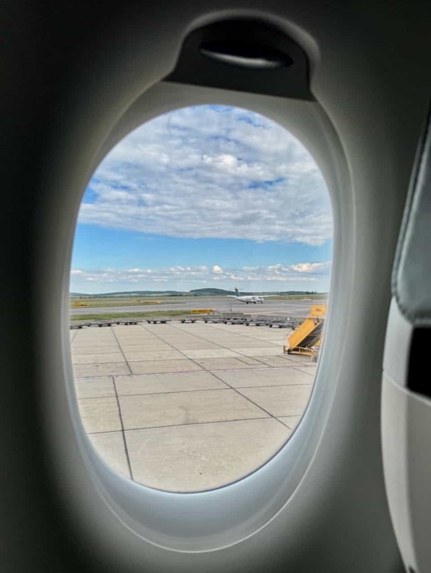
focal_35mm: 24
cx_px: 216
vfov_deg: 71.6
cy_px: 286
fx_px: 398
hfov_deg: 56.8
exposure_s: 1/3096
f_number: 1.8
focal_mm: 6.8
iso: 80
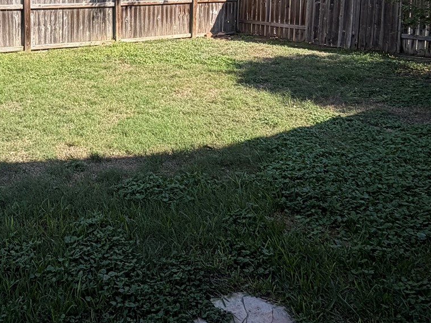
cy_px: 17
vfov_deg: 34.9
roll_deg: -0.1
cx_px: 81
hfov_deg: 46.2
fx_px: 473
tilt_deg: -5.0
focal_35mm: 38
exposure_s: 1/770
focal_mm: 2.22
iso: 40
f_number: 2.2
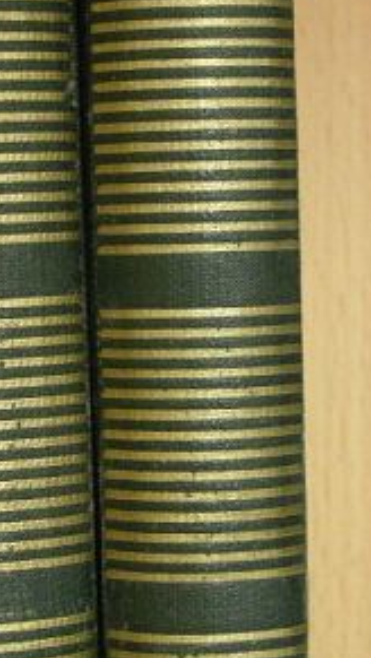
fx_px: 2218
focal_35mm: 127
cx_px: -11
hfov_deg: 9.5
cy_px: 364
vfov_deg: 16.9
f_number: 3.5
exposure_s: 1/8
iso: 227
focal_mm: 8.8
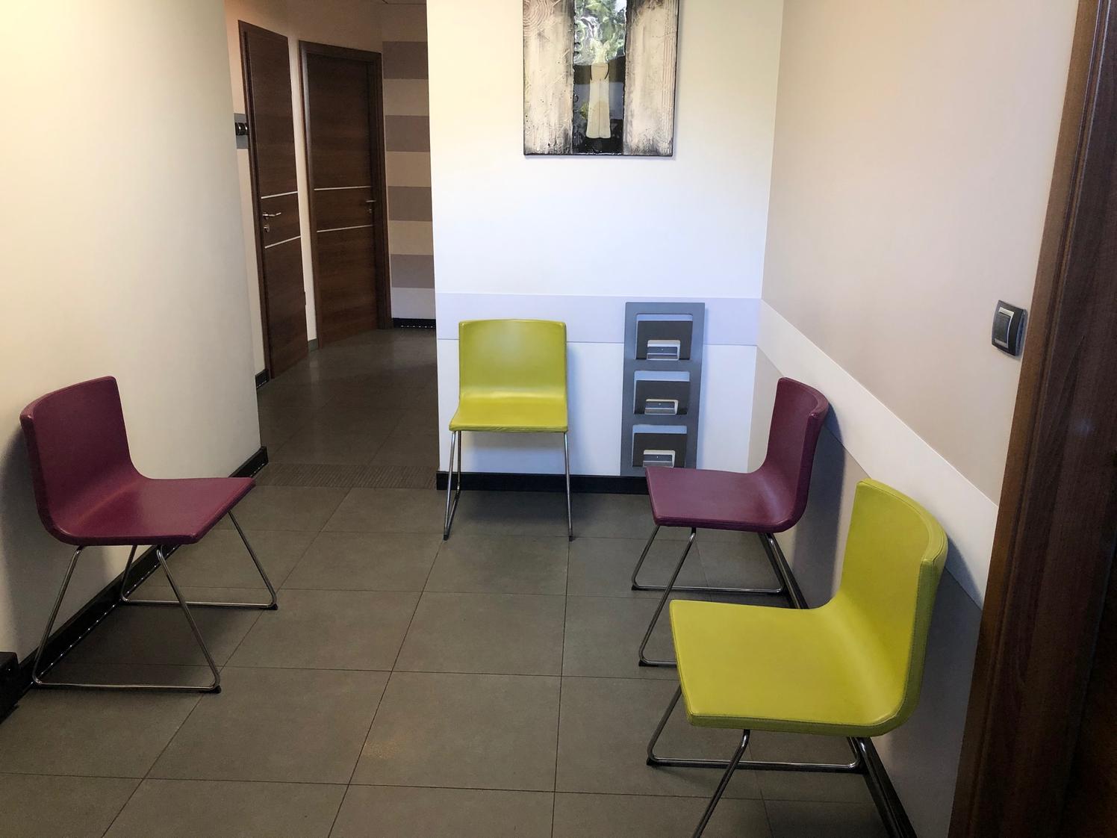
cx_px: 558
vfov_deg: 49.7
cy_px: 419
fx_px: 904
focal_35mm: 28
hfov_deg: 63.4
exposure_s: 1/33
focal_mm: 3.99
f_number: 1.8
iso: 32
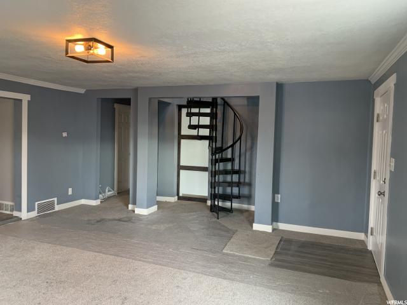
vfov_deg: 53.1
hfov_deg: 67.3
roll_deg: -1.4
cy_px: 152
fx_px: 306
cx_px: 204
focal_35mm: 26
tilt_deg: -2.2
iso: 320
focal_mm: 4.25
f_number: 1.8
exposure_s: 1/60
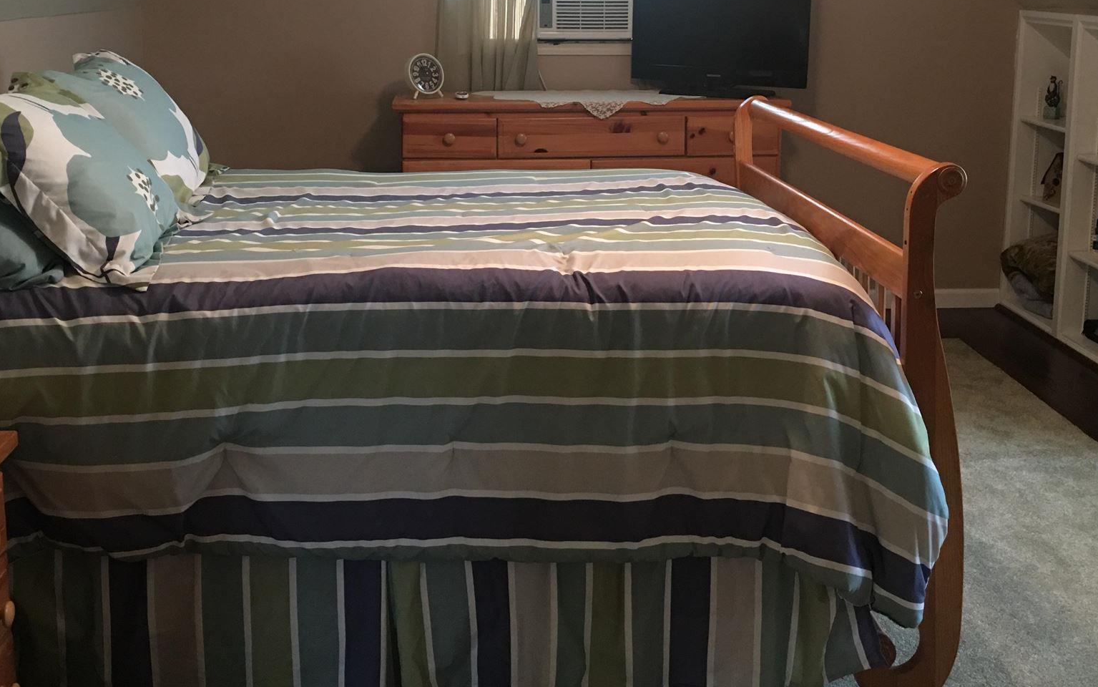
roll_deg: -0.1
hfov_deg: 48.2
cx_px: 524
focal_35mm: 41
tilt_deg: -8.0
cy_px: 184
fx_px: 1227
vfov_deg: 30.8
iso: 100
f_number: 2.2
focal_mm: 4.15
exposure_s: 1/8
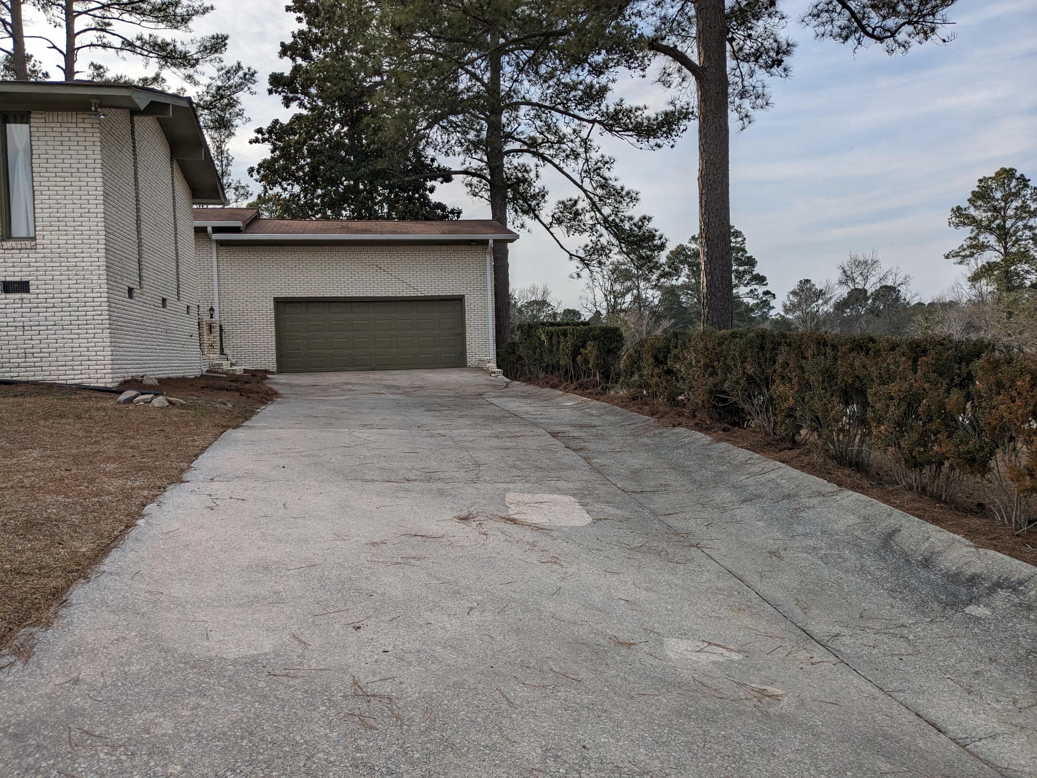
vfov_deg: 51.4
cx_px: 518
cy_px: 389
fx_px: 809
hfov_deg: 65.3
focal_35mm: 27
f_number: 1.73
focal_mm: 4.38
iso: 50
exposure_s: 1/3344
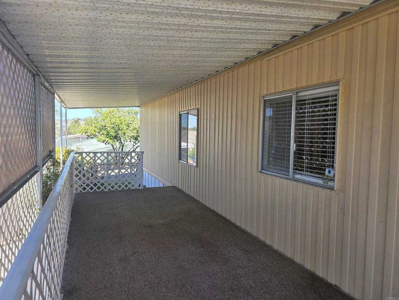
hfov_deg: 73.9
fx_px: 265
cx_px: 200
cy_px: 150
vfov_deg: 58.9
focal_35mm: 23
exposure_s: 1/359
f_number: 1.7
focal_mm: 6.3
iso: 40
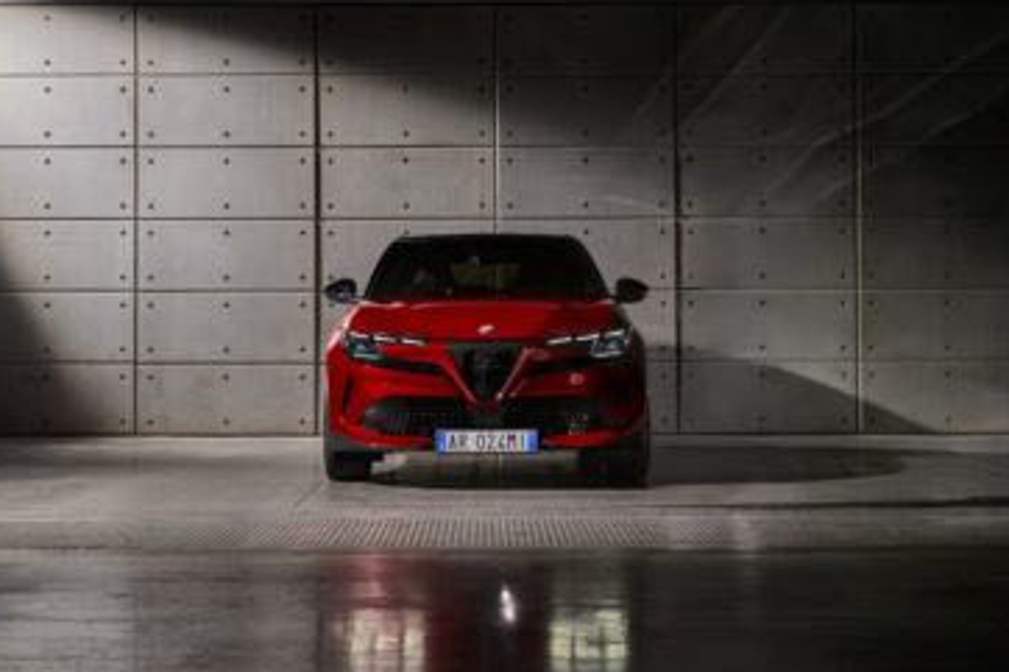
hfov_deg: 34.5
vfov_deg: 23.4
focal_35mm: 58
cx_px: 471
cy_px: 312
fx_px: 1625
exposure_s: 1/5
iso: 100
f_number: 14
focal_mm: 53
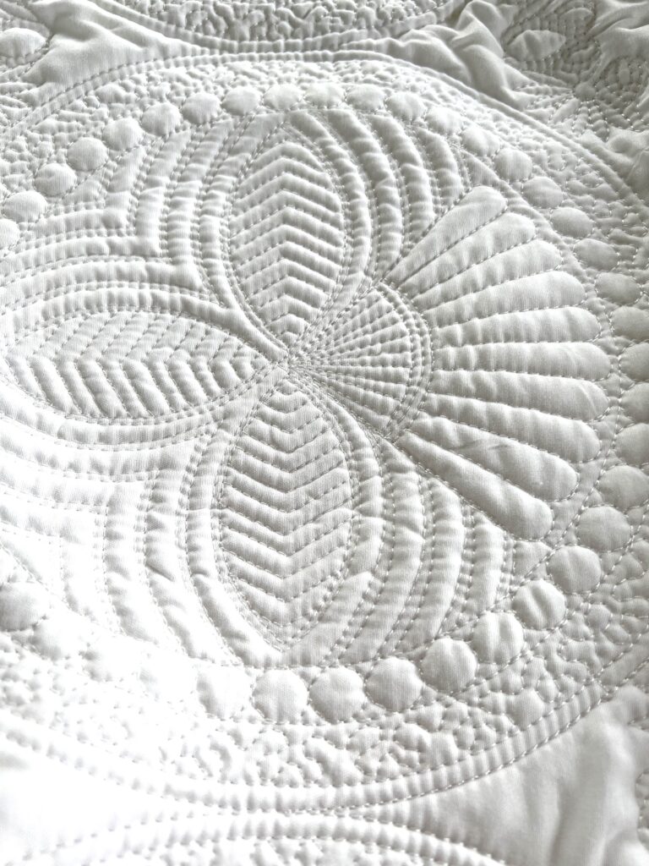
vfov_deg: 67.3
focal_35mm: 26
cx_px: 324
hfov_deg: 53.1
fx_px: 650
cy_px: 433
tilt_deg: -68.6
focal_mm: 5.7
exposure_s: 1/330
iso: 50
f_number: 1.5
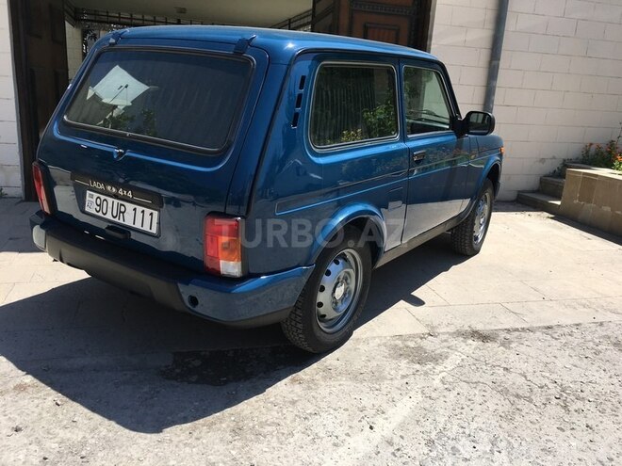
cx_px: 311
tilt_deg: -13.1
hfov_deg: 61.7
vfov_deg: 48.2
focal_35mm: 29
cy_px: 233
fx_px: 521
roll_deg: -4.2
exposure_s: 1/1040
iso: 25
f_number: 2.2
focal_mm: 4.15
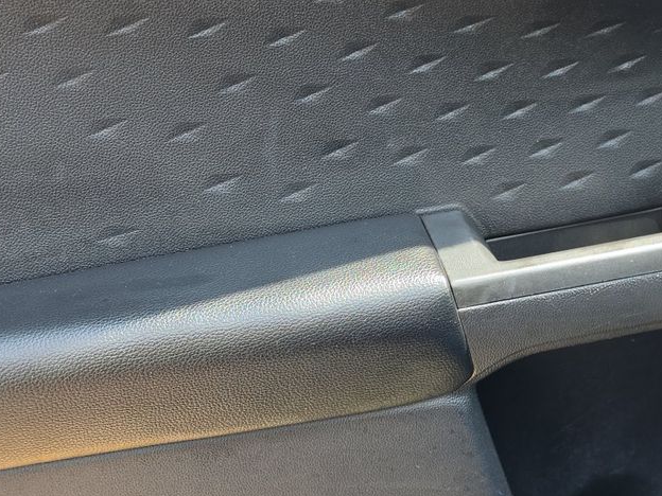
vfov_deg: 24.7
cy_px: 313
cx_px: 482
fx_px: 1128
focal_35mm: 59
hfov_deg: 32.2
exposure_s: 1/121
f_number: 1.4
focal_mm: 6.5
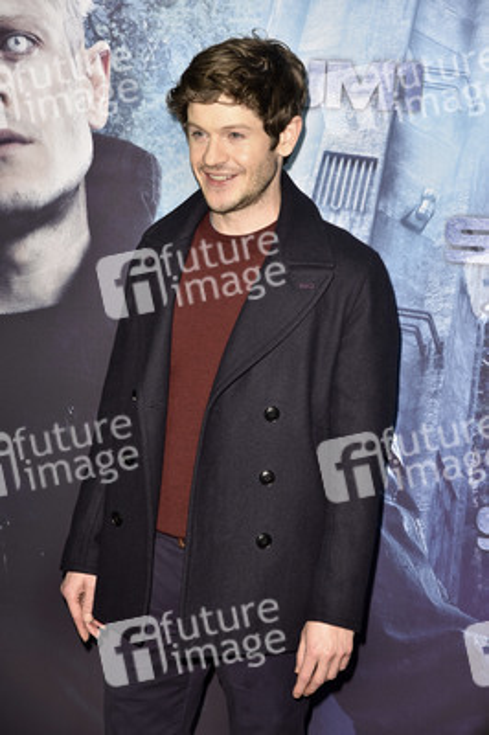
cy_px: 368
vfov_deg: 20.4
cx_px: 244
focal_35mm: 100
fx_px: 2041
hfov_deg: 13.7
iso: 800
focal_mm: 100
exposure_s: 1/200
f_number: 5.6
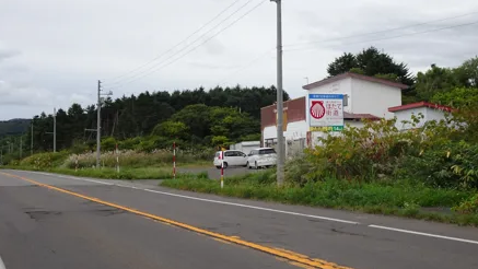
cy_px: 105
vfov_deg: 21.8
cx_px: 249
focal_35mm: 55
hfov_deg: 37.8
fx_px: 697
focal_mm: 7.87
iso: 100
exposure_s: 1/250
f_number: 4.5
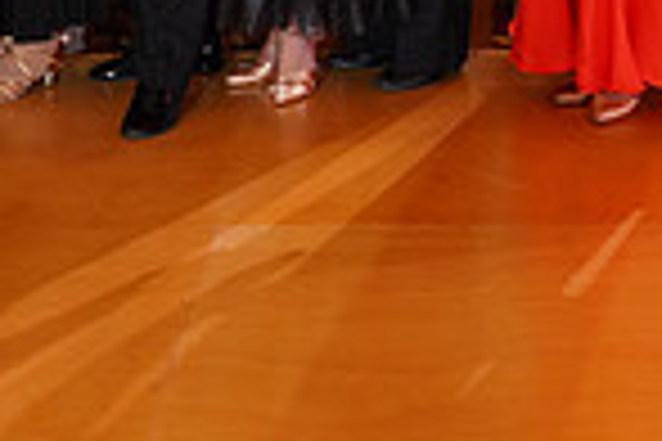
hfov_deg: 14.3
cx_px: 572
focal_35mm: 142
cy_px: -416
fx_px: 2611
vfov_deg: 9.1
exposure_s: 1/200
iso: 1600
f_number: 5.6
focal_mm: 36
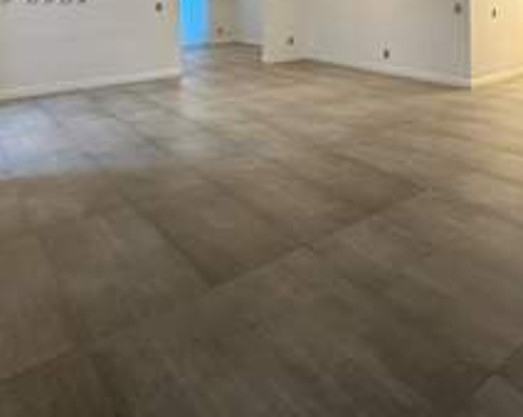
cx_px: 313
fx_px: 479
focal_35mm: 31
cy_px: -7
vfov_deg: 40.6
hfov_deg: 56.8
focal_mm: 2.22
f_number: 2.2
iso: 250
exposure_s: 1/60
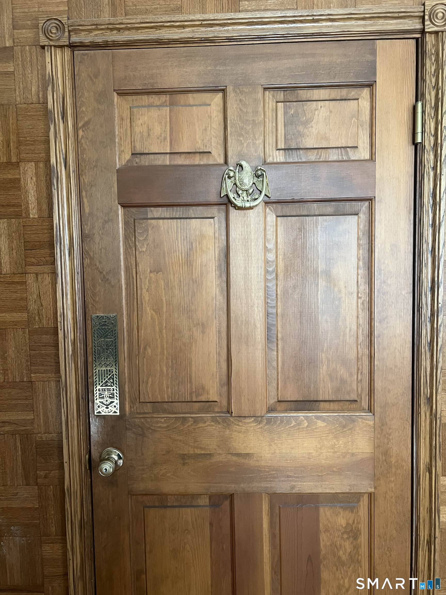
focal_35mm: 26
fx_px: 447
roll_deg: +0.9
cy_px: 298
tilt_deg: -3.6
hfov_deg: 53.1
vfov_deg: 67.3
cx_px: 223
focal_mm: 5.7
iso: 400
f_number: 1.5
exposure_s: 1/60
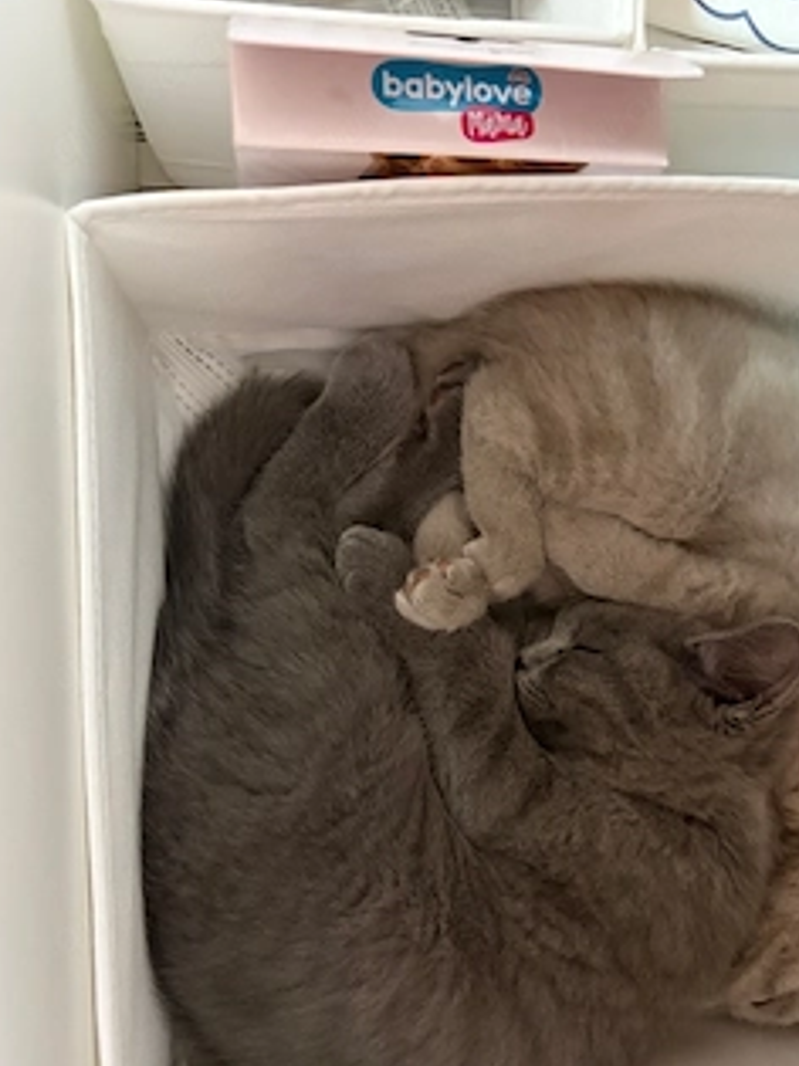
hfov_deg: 42.7
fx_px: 1016
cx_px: 481
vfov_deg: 54.9
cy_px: 653
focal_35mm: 33
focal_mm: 5.96
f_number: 1.6
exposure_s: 1/35
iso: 640
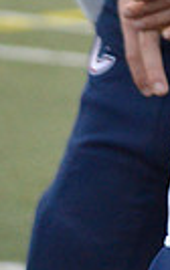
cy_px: -300
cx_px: 275
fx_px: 4136
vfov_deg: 3.7
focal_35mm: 559
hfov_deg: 2.3
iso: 2500
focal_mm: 85
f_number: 4.5
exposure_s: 1/500
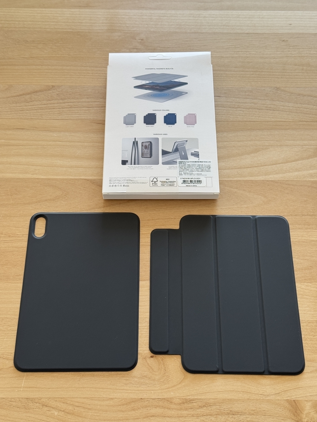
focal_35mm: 48
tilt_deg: -61.2
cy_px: 211
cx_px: 158
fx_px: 586
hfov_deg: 30.3
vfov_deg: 39.7
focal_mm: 6.76
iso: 100
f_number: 1.78
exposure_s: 1/83
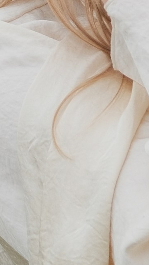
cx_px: 166
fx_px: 2269
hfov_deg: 3.8
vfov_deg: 6.5
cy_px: -209
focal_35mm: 323
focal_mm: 32.9
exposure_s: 1/500
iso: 640
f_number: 3.6
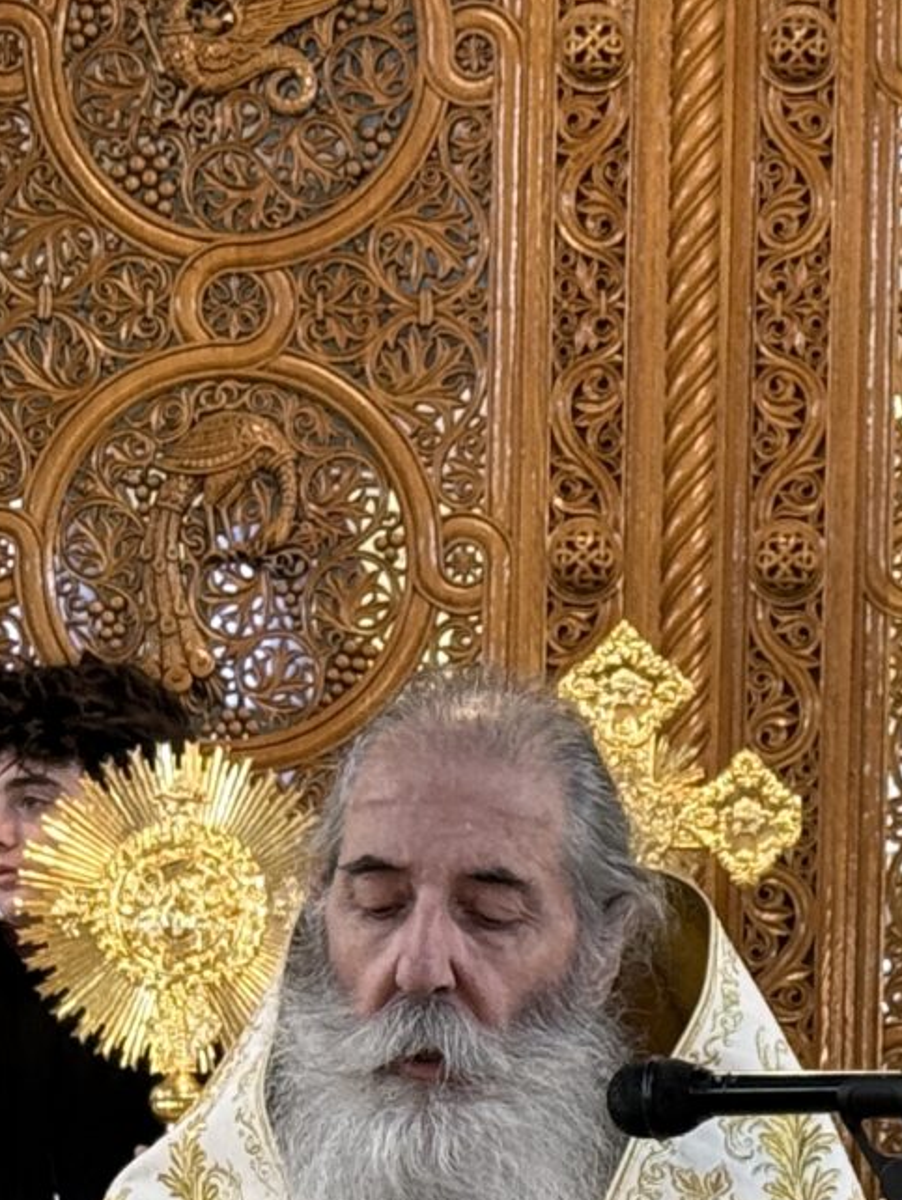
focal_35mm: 191
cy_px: 1601
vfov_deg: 10.1
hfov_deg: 7.8
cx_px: 472
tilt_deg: +0.0
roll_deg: -0.5
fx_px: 6629
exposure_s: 1/50
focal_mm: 6.76
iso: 160
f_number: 1.78
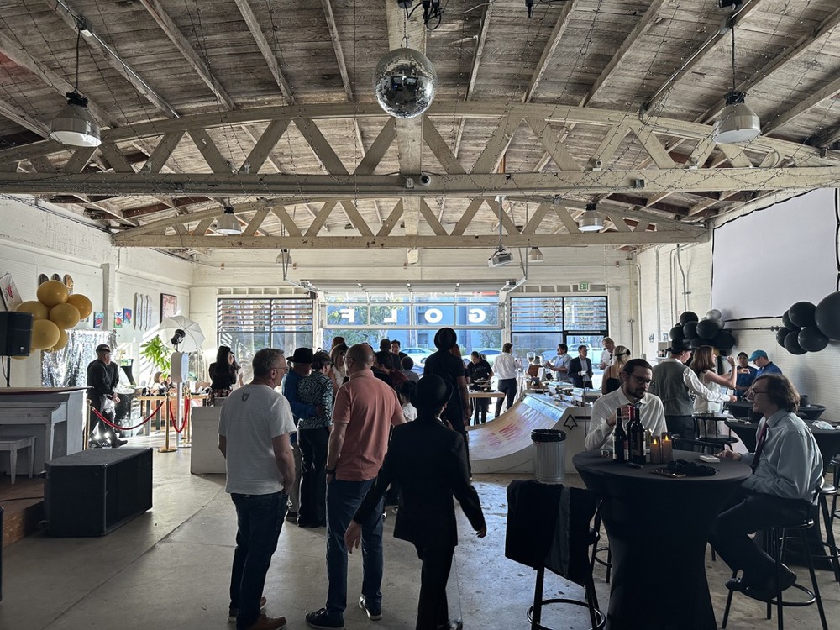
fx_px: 582
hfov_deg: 71.6
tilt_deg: +2.5
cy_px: 315
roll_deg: -0.1
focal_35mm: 24
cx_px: 420
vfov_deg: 56.8
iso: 100
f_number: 1.78
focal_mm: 6.86
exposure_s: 1/117
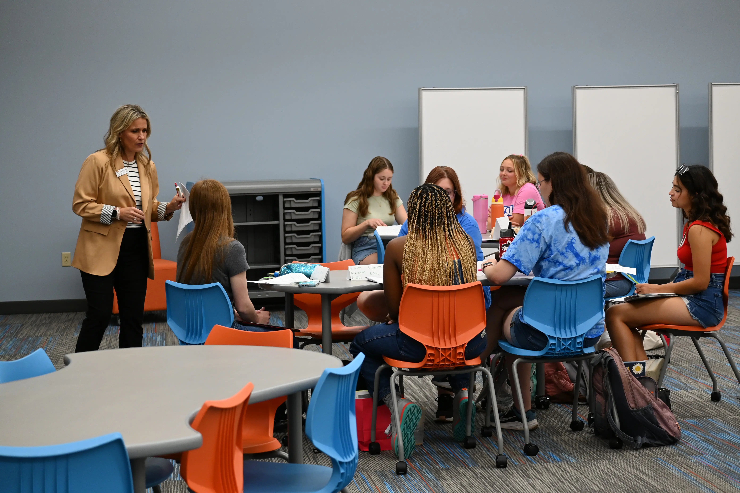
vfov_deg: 18.2
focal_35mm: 75
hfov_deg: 27.0
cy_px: 246
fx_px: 1542
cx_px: 370
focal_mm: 50
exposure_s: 1/125
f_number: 4.5
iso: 1000
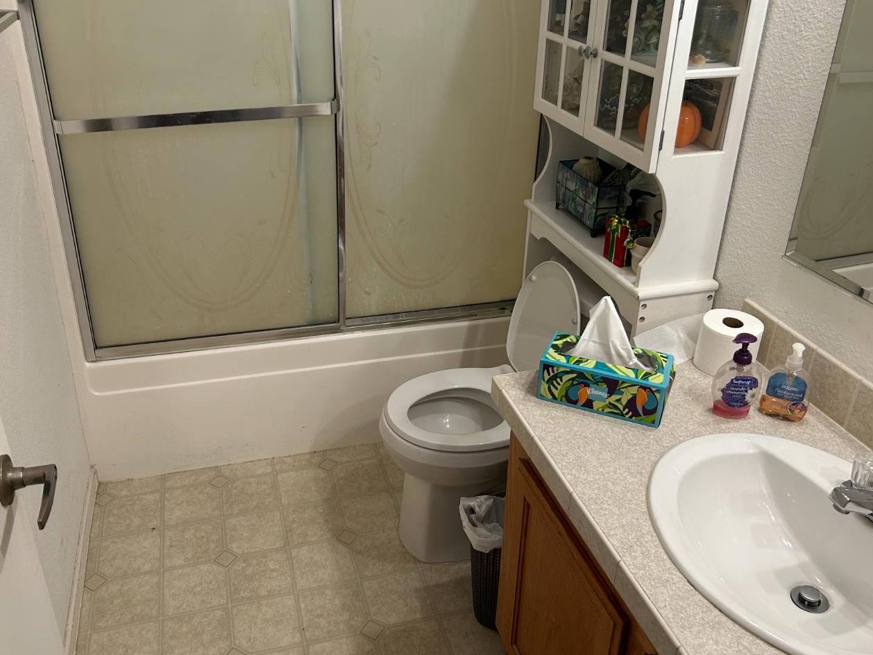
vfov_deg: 45.4
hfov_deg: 58.3
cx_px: 409
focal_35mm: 31
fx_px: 782
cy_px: 300
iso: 100
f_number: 1.5
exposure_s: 1/60
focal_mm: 5.7
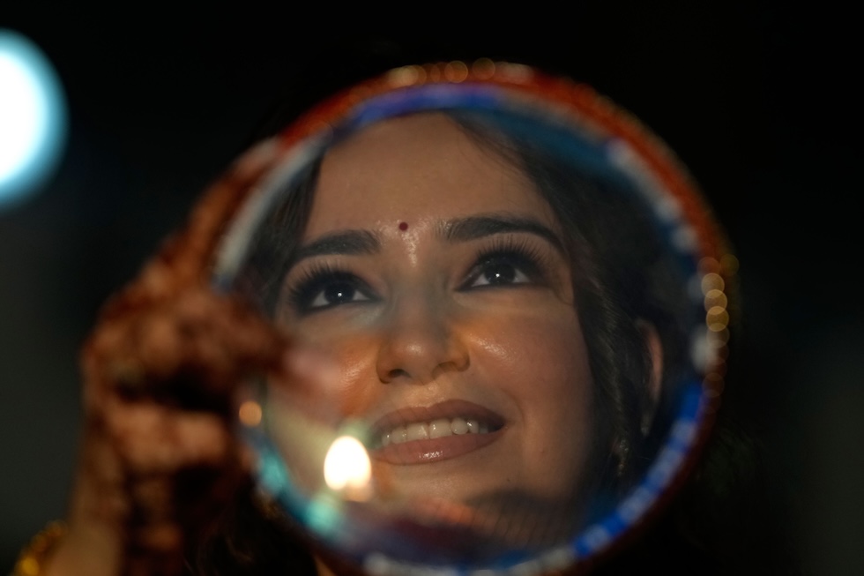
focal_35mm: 234
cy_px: 288
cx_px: 432
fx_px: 5615
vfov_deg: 5.9
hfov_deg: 8.8
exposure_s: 1/125
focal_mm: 156
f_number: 2.8
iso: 1250
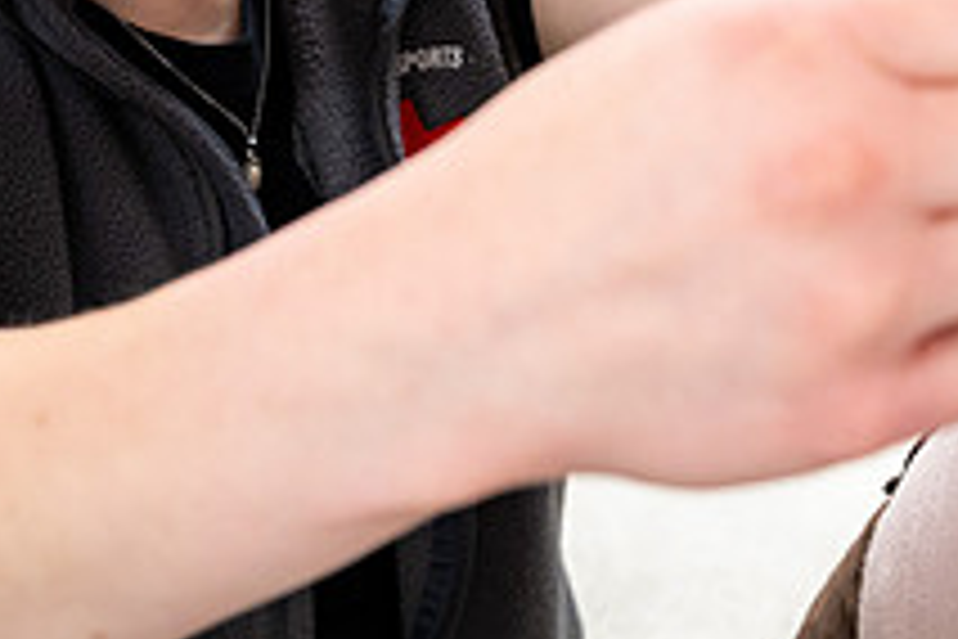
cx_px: 657
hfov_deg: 29.4
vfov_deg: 18.7
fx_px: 1809
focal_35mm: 68
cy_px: -182
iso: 800
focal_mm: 25
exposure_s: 1/125
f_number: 4.5
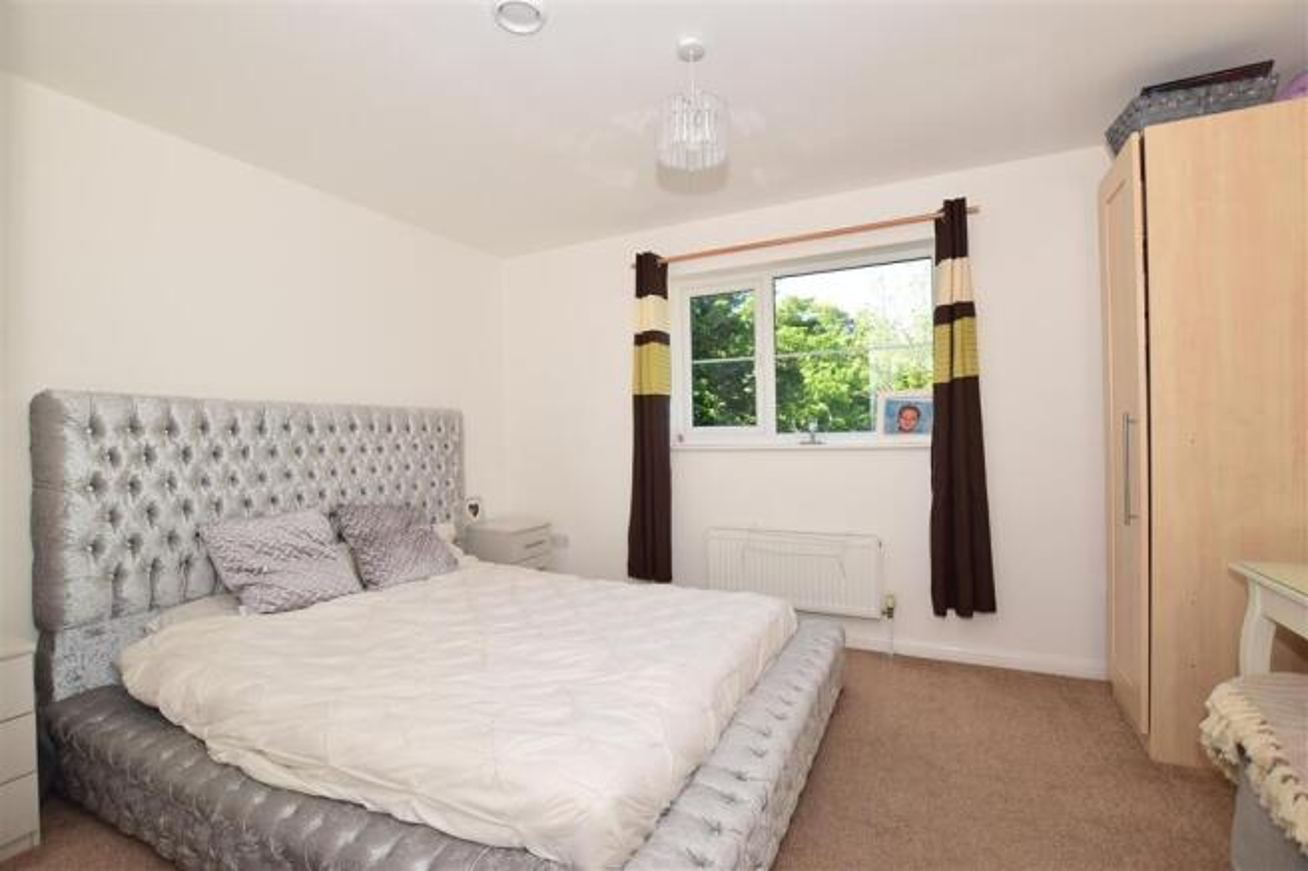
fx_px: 545
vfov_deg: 77.3
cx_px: 654
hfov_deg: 100.4
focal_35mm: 15
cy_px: 436
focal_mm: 10
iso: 400
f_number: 7.1
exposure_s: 1/200
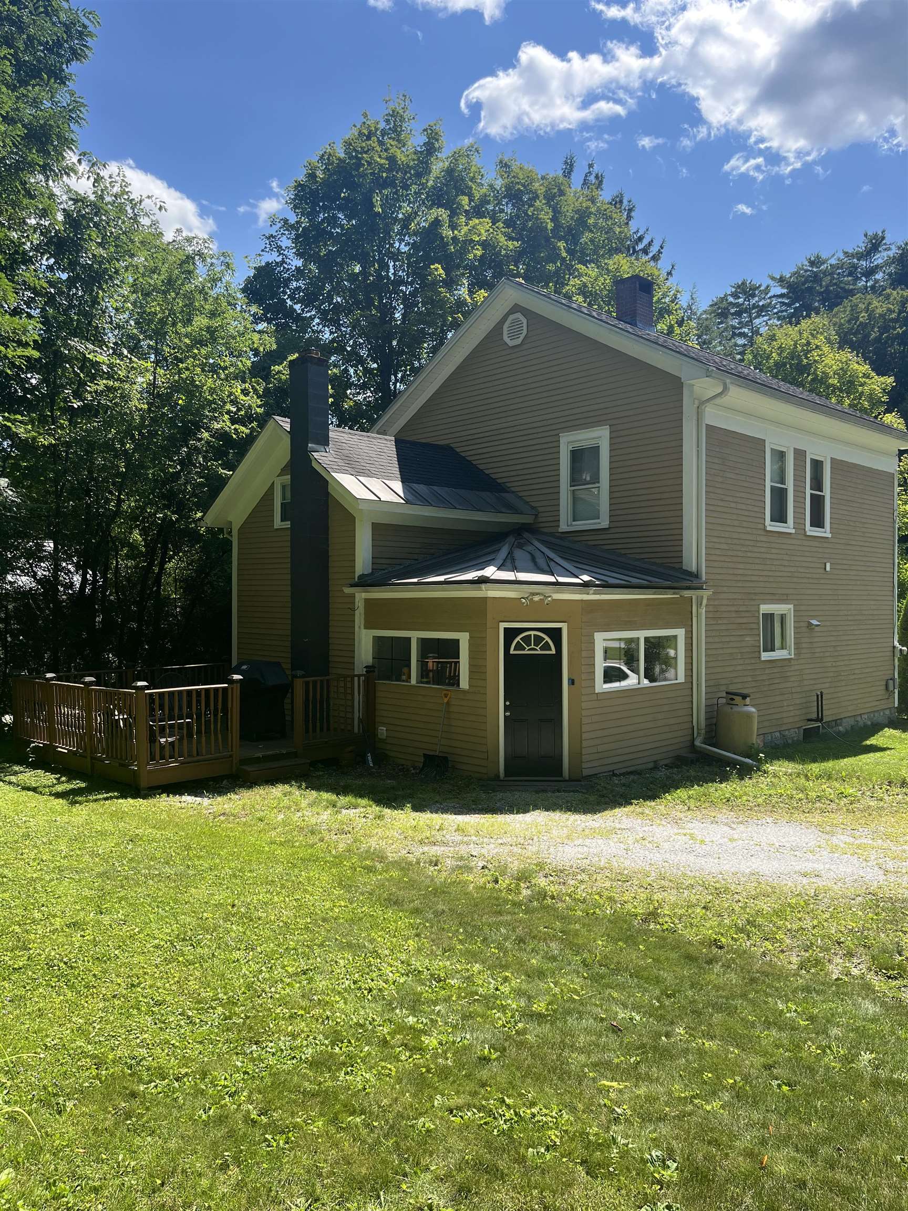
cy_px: 606
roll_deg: +0.3
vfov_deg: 67.3
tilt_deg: +0.0
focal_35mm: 26
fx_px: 909
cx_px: 454
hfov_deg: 53.1
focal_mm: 5.1
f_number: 1.6
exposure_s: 1/1600
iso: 50
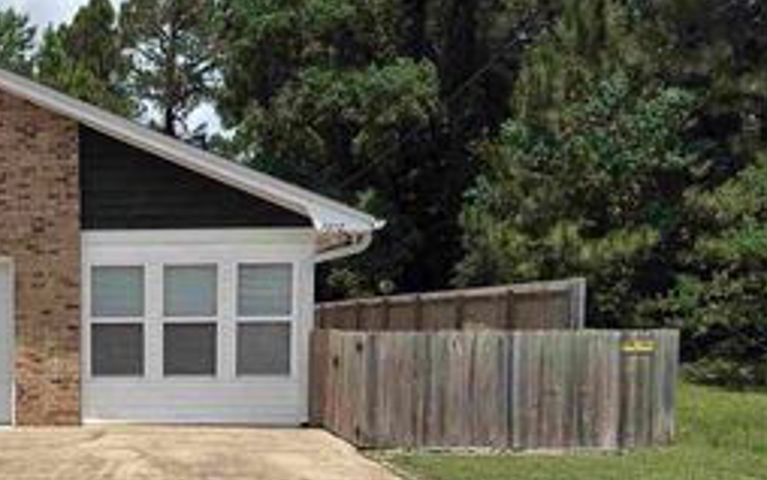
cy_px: 418
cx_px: 60
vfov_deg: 25.2
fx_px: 1046
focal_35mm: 50
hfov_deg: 37.4
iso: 80
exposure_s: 1/7299
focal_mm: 6.76
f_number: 1.78
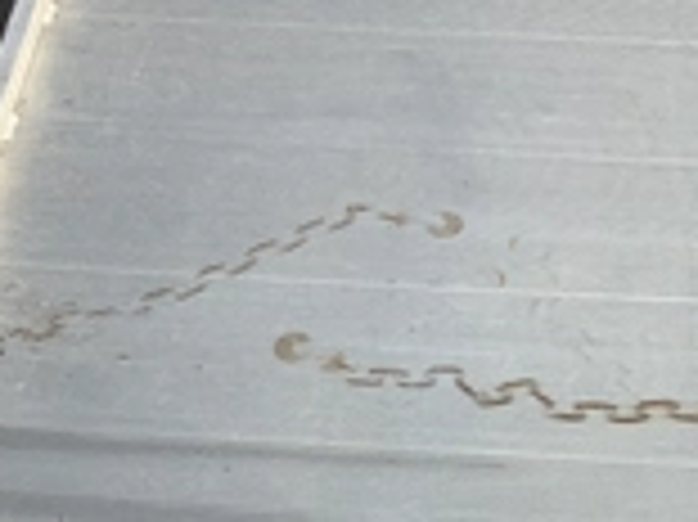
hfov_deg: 24.4
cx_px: 383
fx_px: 1612
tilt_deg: -48.3
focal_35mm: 80
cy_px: 554
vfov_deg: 17.8
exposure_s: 1/1631
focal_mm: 3.3
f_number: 2.4
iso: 25
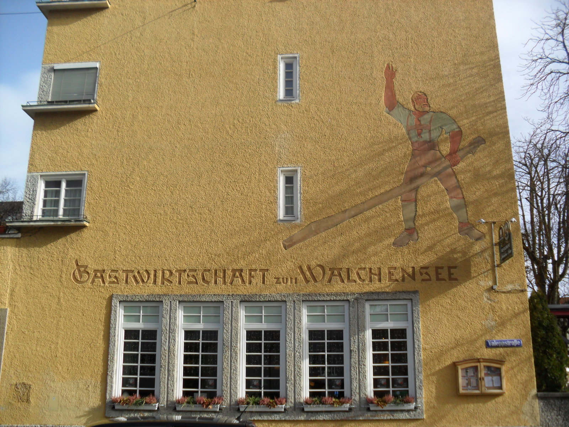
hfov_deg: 52.6
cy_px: 214
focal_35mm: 35
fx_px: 575
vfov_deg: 40.7
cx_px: 284
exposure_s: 1/180
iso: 80
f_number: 7.6
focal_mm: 6.3
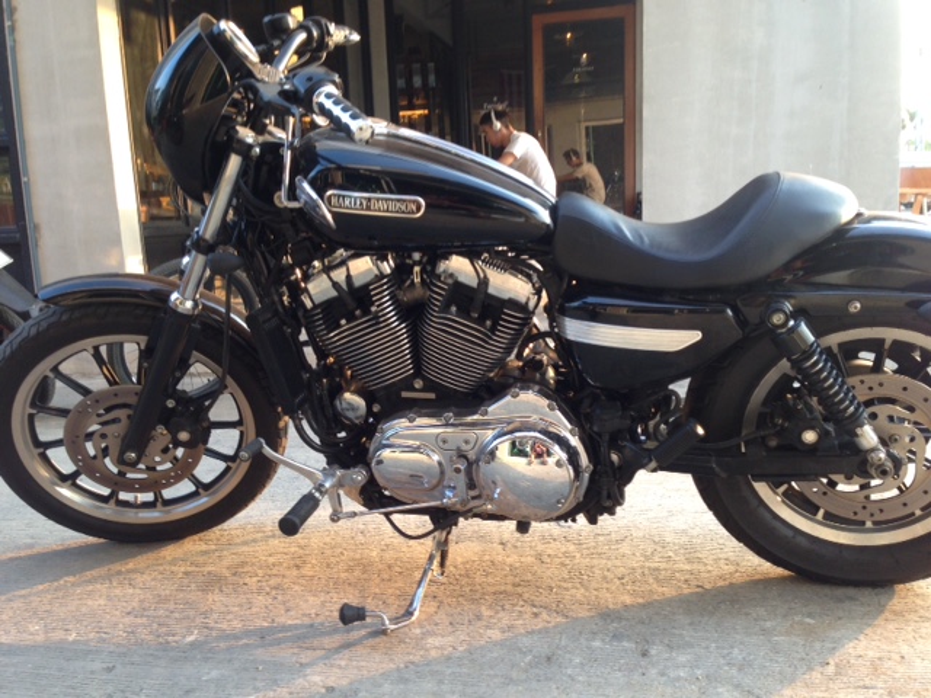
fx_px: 888
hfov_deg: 55.4
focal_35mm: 33
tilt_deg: -8.6
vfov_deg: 42.9
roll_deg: +1.4
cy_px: 349
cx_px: 466
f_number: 2.4
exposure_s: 1/40
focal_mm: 4.12
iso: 50
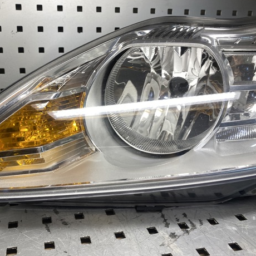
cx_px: 88
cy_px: 126
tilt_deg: -22.8
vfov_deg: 51.1
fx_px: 268
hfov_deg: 50.3
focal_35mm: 32
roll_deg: -2.5
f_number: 1.8
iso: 32
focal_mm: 4.25
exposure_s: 1/100
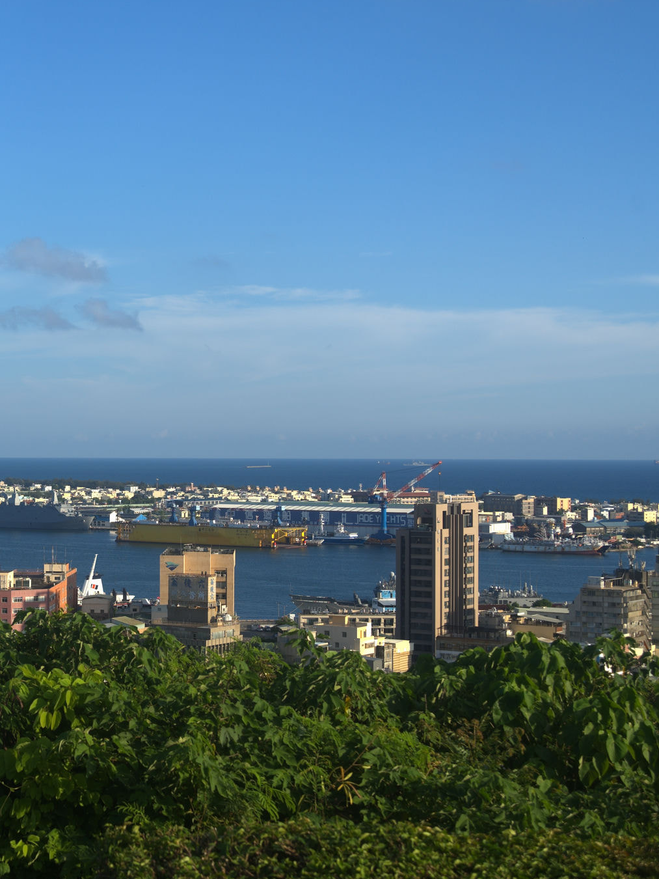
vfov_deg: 27.8
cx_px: 52
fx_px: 1776
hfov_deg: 20.5
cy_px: 441
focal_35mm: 70
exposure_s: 1/640
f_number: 5.6
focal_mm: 48
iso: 100
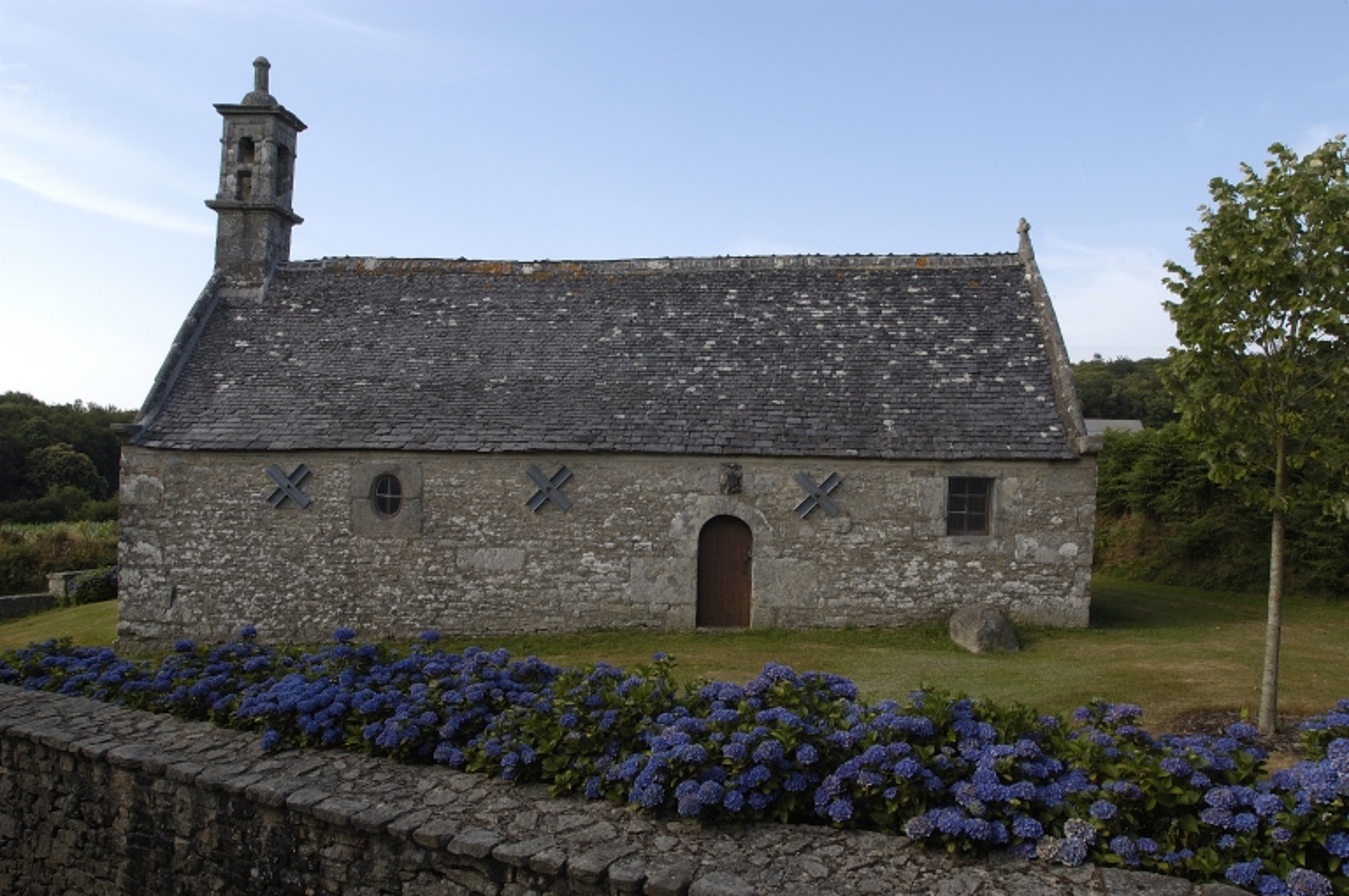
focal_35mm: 26
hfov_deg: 70.5
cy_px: 448
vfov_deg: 50.3
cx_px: 674
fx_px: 954
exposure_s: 1/60
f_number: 14
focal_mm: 17
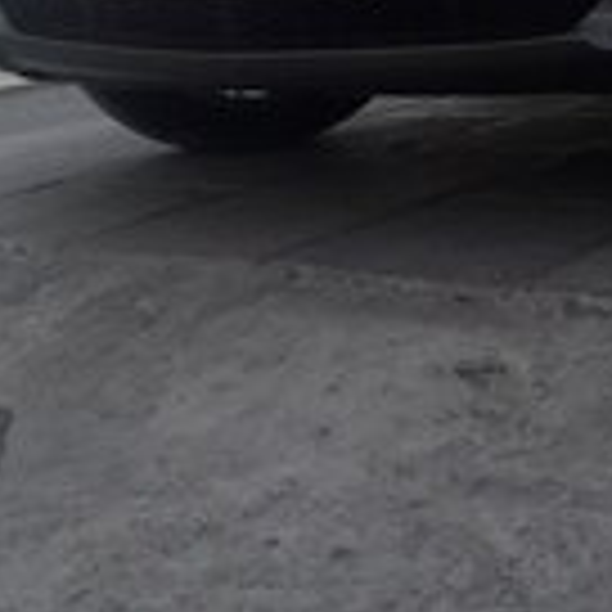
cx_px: 828
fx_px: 1800
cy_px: -130
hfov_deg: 17.9
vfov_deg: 18.3
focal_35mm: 90
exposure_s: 1/938
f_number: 1.9
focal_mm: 3.7
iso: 40
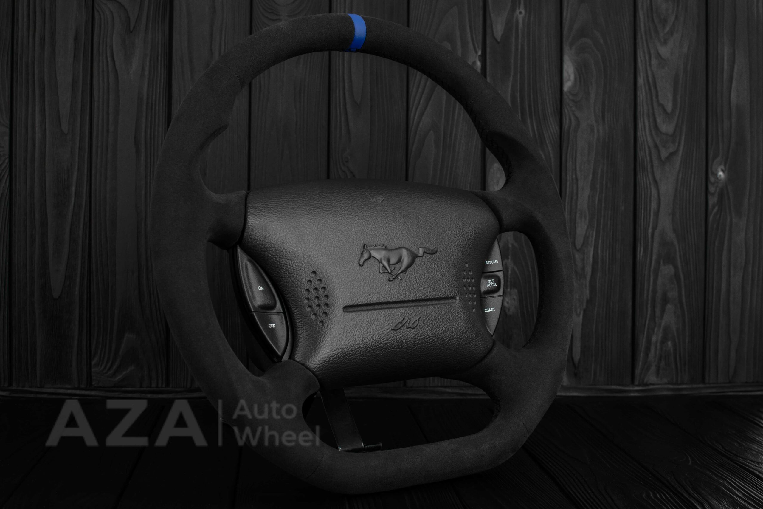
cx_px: 382
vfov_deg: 25.8
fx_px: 1113
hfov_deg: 37.8
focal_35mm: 52
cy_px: 254
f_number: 6.3
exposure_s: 1/125
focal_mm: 35
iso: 500
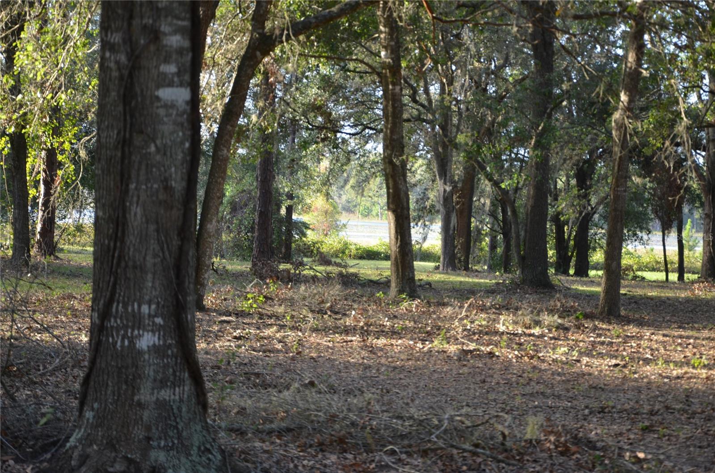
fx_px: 2081
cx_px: 358
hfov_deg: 19.5
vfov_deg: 13.0
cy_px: 236
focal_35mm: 105
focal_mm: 70
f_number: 5.3
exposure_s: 1/30
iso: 100
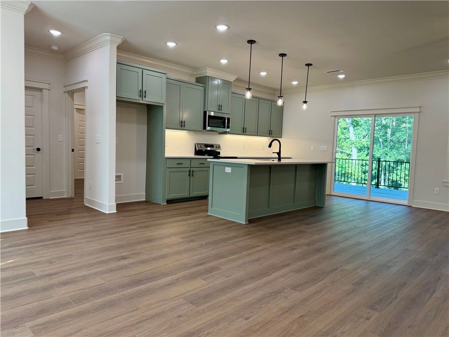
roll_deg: -1.5
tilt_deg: -4.6
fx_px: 311
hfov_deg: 71.6
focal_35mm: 24
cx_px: 224
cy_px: 168
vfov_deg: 56.8
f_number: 1.78
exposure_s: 1/168
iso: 125
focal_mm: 6.76
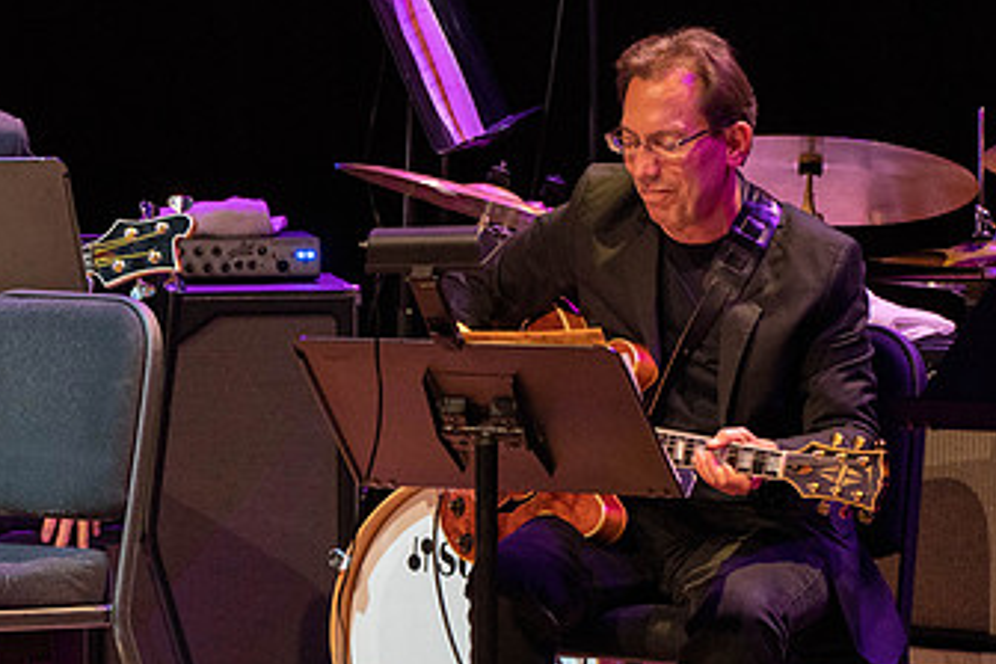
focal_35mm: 560
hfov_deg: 3.7
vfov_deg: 2.5
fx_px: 15492
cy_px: 135
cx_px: 219
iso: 5000
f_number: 8
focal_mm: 324
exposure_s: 1/320
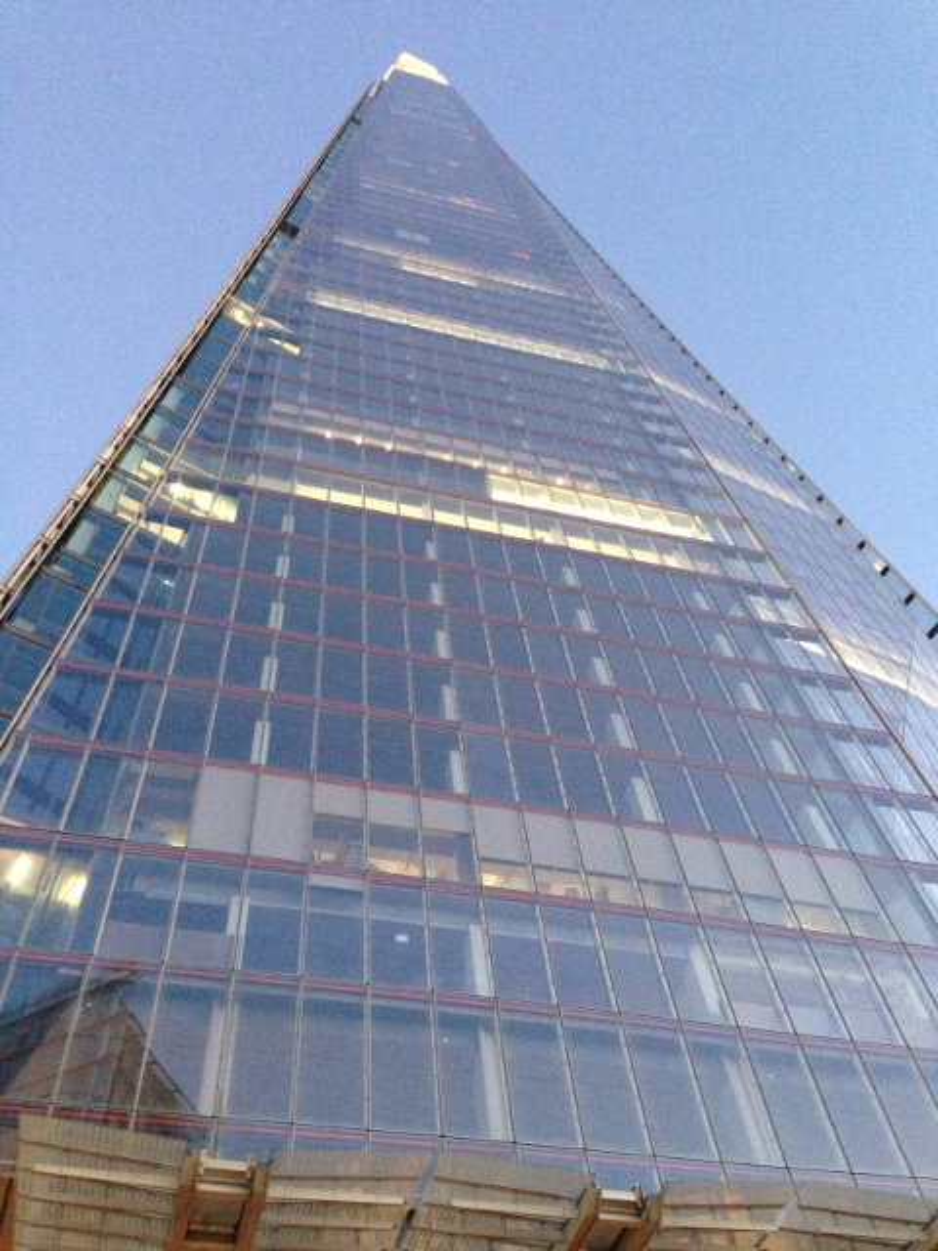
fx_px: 1192
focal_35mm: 33
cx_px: 469
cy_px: 626
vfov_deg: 55.4
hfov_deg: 42.9
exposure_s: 1/17
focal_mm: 4.12
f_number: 2.4
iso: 400
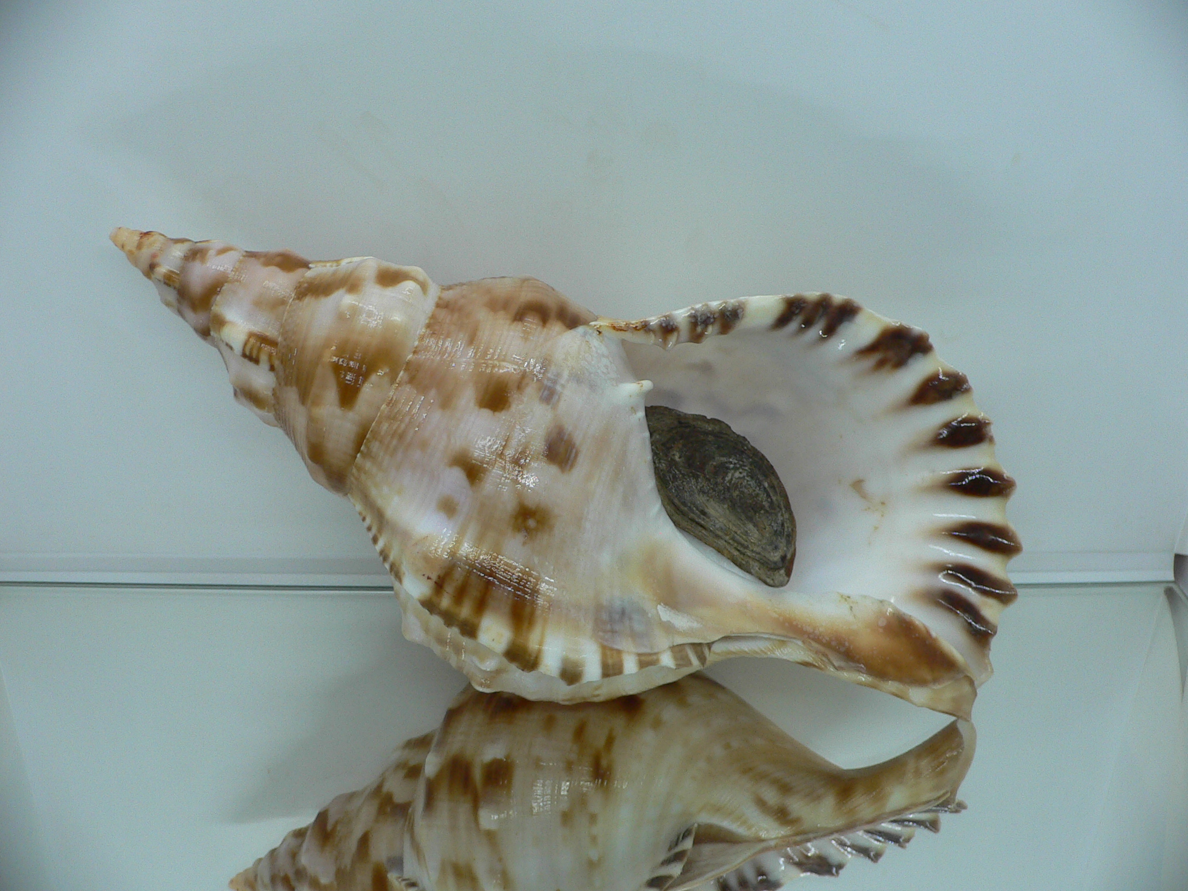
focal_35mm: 35
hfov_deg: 52.6
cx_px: 594
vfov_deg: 40.7
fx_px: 1201
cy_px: 446
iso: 100
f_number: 2.8
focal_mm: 4.6
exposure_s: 1/60
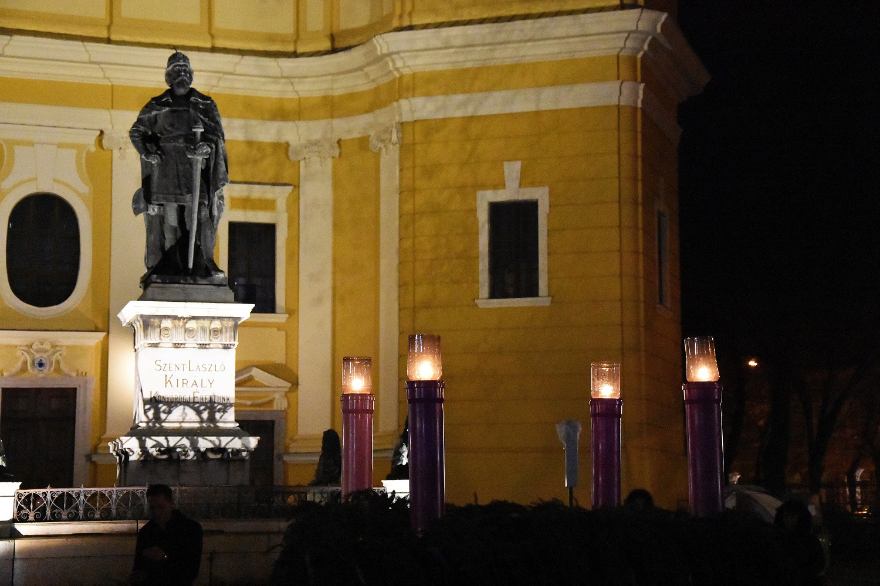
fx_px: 1760
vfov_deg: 18.9
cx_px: 440
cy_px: 293
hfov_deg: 28.1
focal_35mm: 72
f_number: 4.8
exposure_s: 1/50
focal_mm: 48
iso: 12800
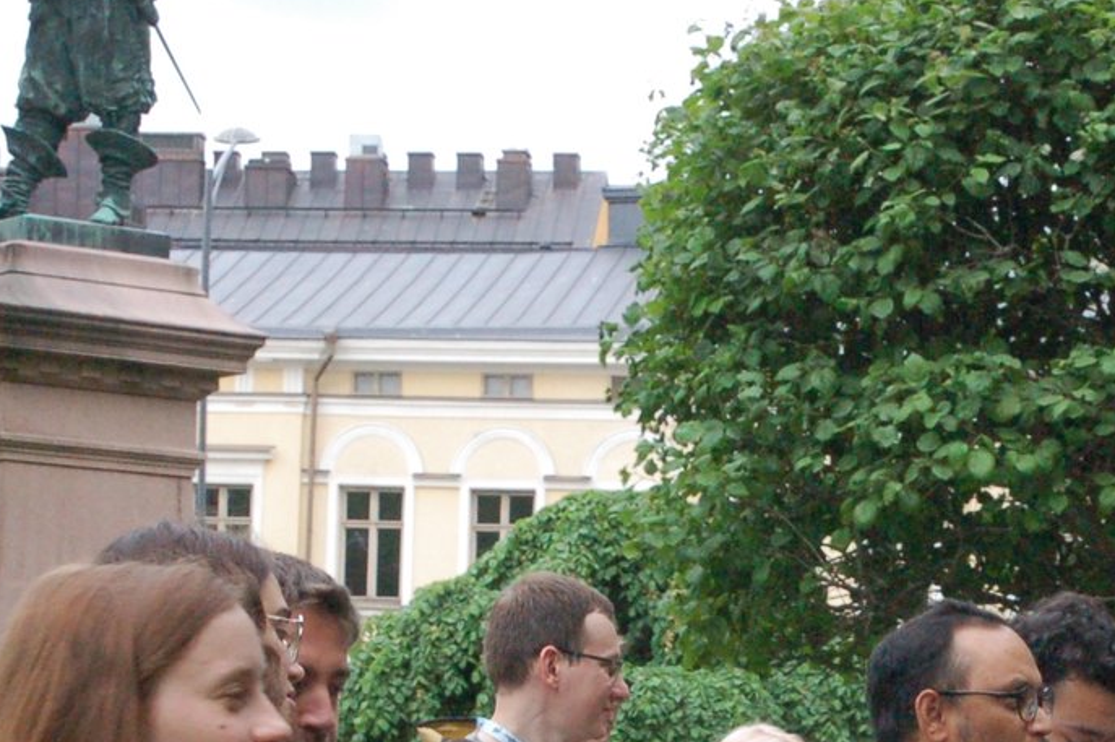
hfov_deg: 15.1
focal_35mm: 135
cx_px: 870
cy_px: 682
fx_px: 4192
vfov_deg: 10.1
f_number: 13
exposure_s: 1/125
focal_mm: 31
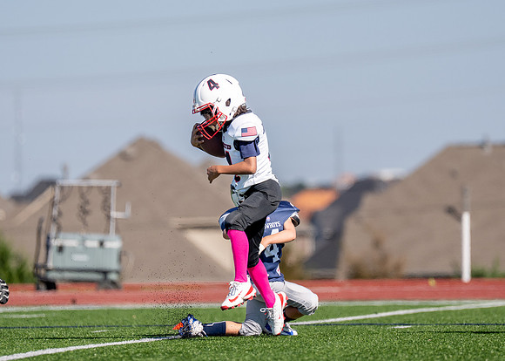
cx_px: 293
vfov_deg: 3.9
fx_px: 5257
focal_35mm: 367
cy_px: 185
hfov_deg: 5.5
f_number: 2.8
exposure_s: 1/4000
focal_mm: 200
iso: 160
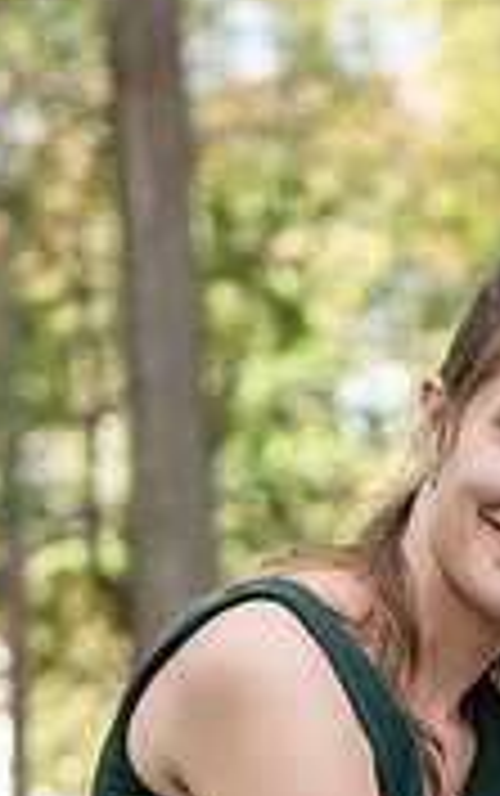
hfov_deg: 7.2
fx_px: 3937
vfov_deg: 11.4
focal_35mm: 181
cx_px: 613
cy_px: 868
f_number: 3.5
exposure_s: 1/500
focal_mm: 70
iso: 320
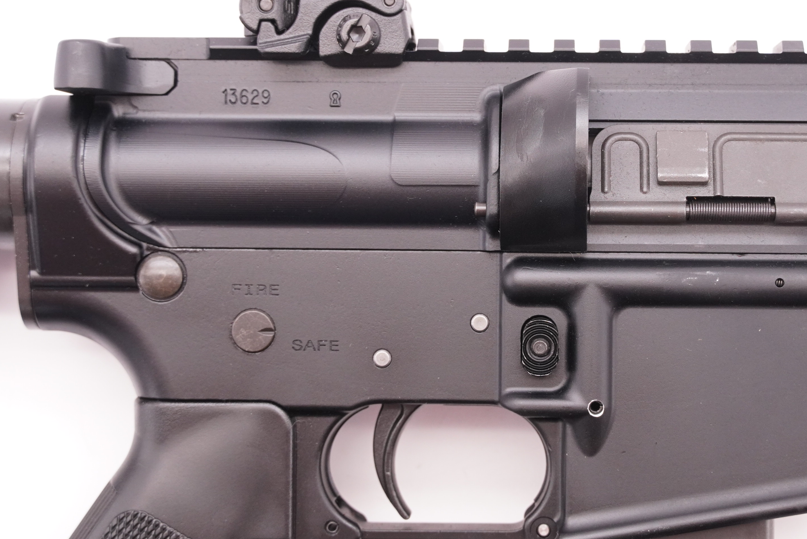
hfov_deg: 26.0
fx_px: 1744
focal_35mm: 78
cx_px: 505
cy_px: 227
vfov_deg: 17.6
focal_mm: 35
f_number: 5.6
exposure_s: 1/125
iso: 1000
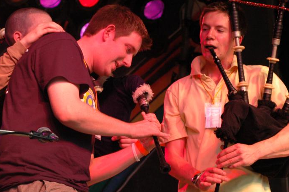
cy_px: 94
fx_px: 1259
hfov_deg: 13.1
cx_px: 130
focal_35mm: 157
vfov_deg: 8.7
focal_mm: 70
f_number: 5.6
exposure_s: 1/125
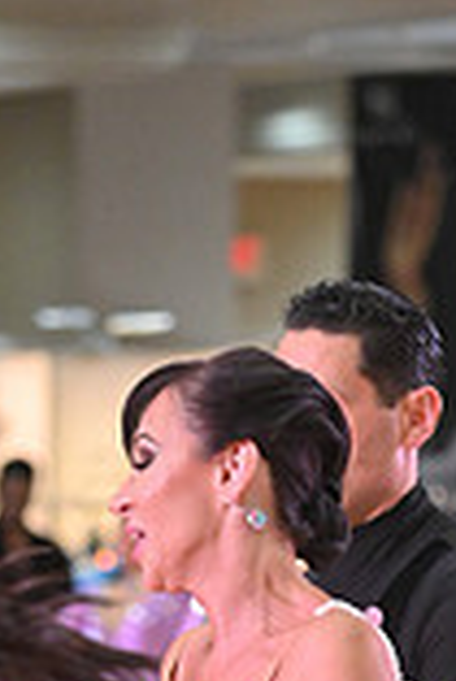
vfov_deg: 4.1
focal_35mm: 499
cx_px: 315
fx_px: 9459
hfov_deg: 2.8
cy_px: 998
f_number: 4.5
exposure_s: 1/400
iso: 4000
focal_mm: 135
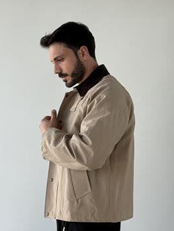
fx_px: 489
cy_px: 123
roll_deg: -0.2
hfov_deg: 20.2
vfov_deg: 26.7
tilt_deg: +2.4
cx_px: 98
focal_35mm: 73
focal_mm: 6.76
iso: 64
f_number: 1.78
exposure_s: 1/322
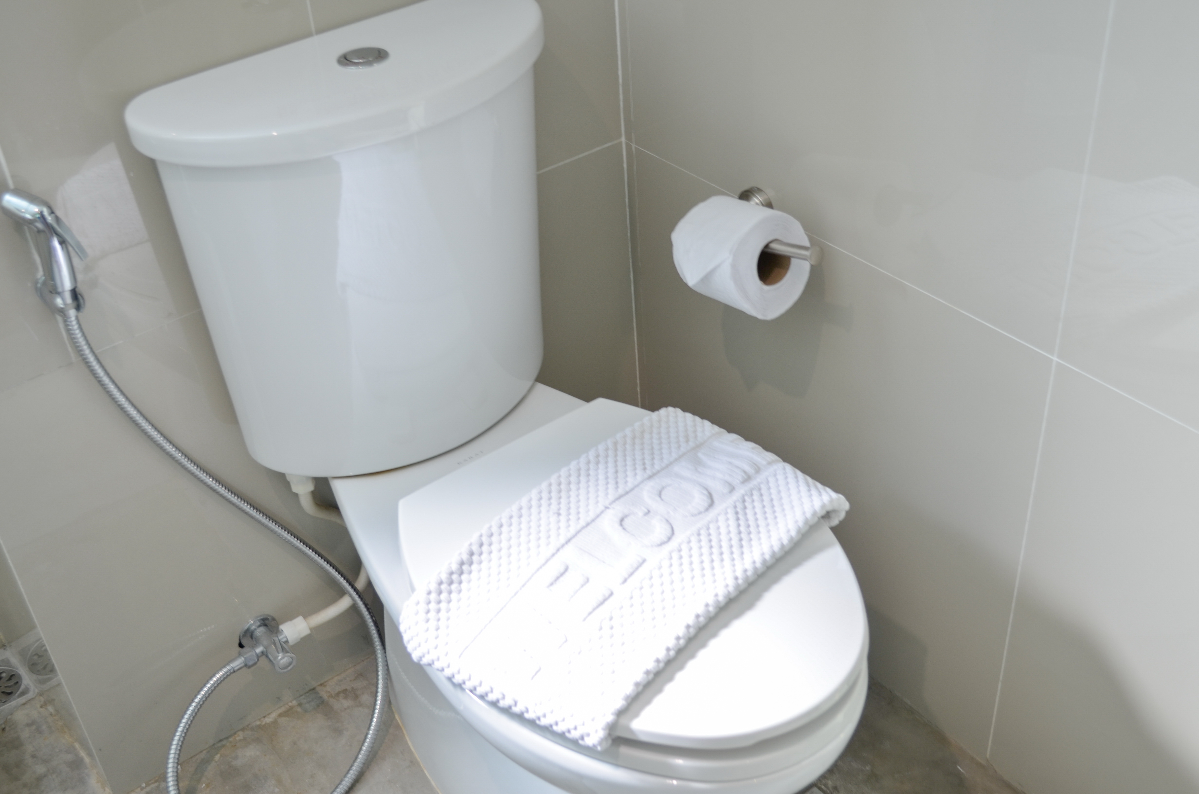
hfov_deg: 46.5
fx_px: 1396
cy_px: 397
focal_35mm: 42
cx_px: 600
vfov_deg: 31.8
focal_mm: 28
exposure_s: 1/6
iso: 100
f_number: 4.5
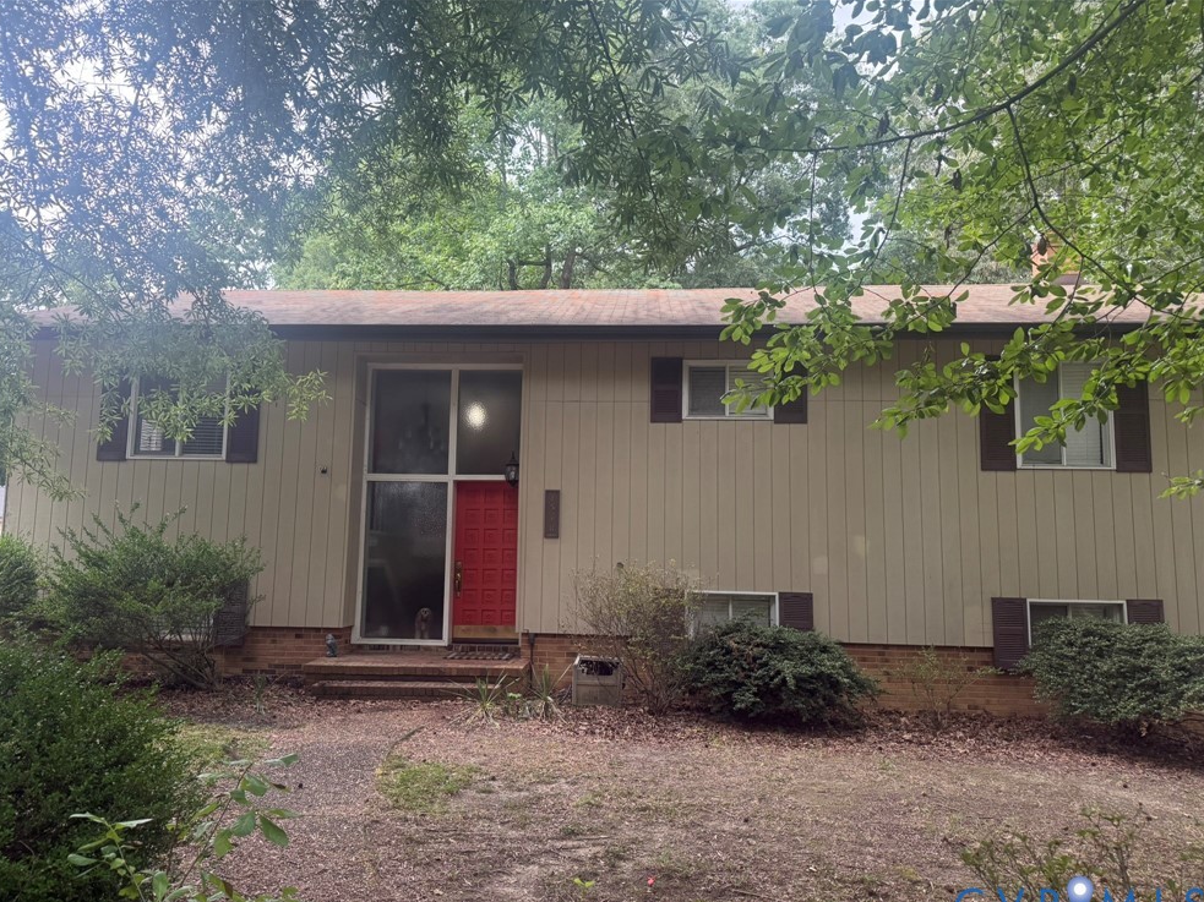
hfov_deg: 69.4
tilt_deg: +8.4
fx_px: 869
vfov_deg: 54.9
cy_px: 469
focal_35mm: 25
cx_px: 578
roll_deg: -1.4
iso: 160
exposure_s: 1/237
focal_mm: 6.76
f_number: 1.78
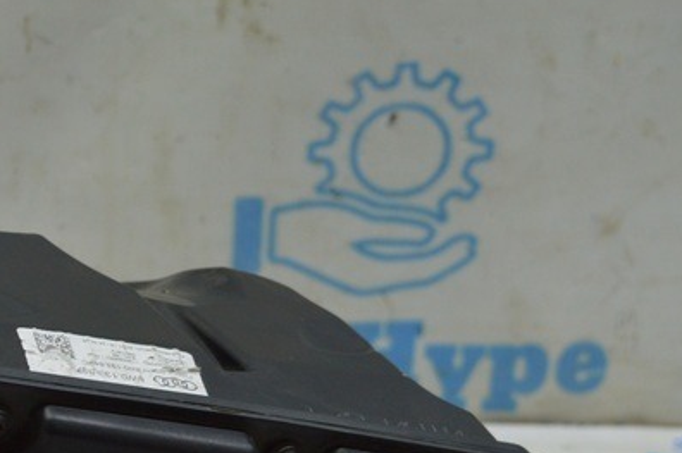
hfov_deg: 16.2
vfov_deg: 11.2
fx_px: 2276
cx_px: -195
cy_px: 495
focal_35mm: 120
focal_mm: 31
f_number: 5.6
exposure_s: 1/40
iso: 400
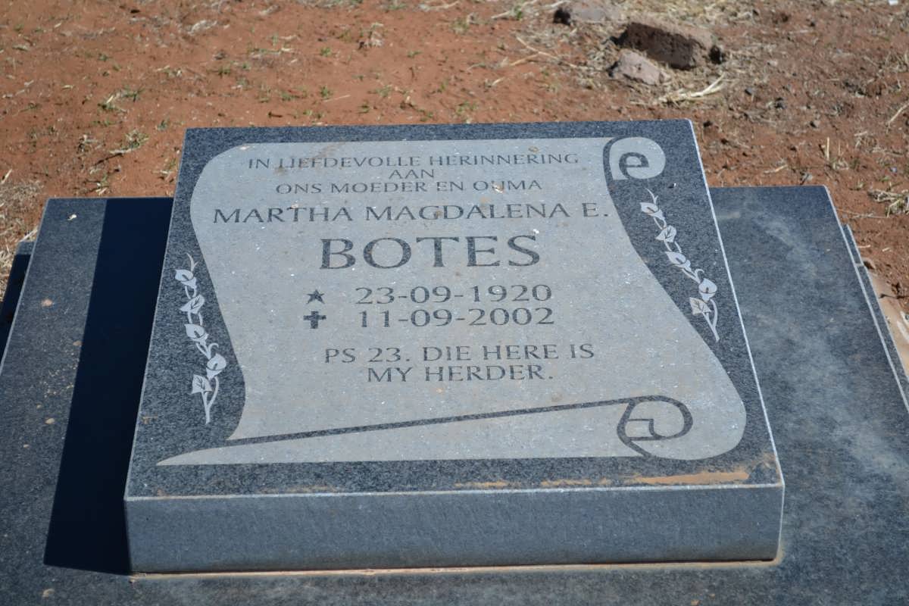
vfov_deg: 16.6
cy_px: 303
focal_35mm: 82
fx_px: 2083
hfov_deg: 24.6
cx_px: 454
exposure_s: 1/125
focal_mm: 55
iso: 100
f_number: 5.6
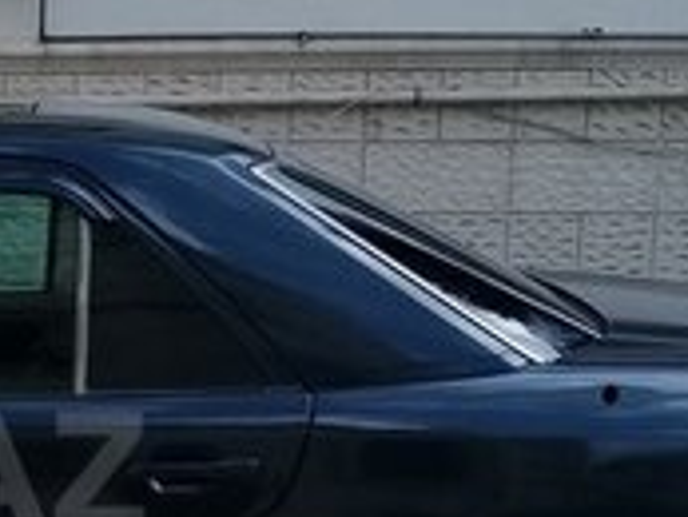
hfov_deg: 15.7
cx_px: -262
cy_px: 471
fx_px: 2347
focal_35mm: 118
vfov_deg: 12.5
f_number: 2.2
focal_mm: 3.3
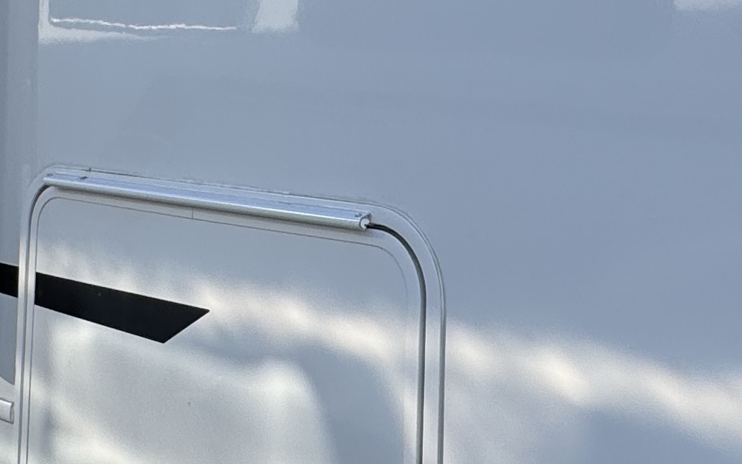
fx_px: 1173
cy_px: 17
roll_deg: -0.4
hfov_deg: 35.0
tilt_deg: +1.2
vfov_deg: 21.7
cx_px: 441
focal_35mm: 58
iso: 40
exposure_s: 1/763
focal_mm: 2.22
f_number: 2.2
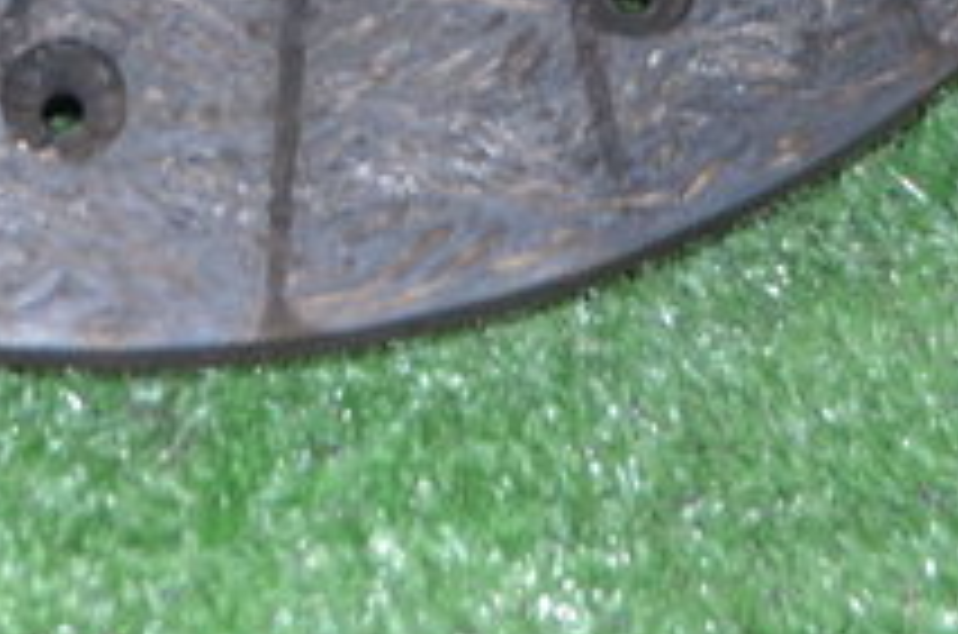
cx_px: 54
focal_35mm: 173
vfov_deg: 7.5
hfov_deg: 11.8
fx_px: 4593
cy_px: -692
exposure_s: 1/60
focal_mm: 24
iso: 1400
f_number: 4
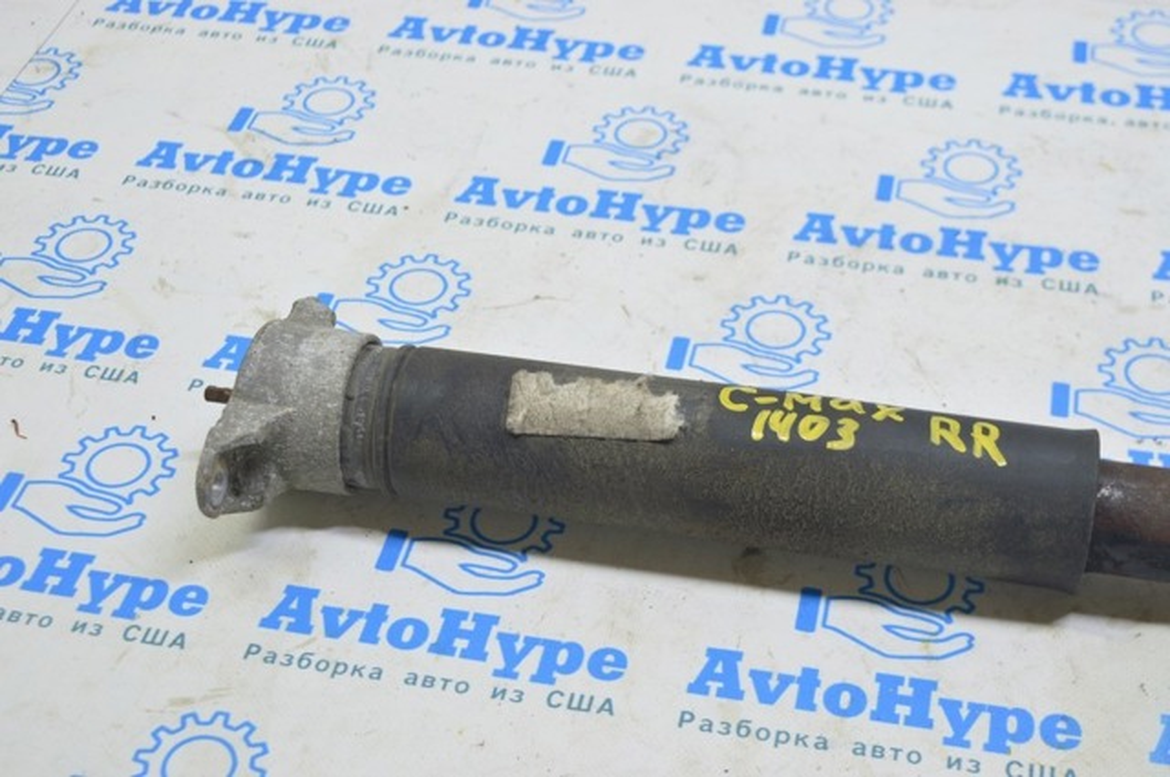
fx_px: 1850
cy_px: 388
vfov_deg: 23.7
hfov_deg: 35.1
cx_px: 585
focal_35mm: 57
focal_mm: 38
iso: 400
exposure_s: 1/20
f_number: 5.6
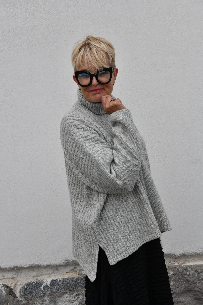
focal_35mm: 70
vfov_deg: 28.8
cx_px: 102
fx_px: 592
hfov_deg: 19.5
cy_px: 152
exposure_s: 1/750
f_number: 13
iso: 1600
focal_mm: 70
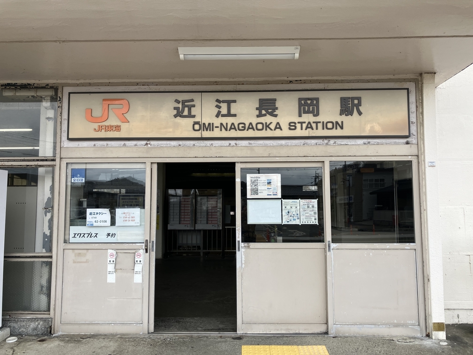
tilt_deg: +4.8
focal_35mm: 28
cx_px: 236
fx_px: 383
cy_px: 178
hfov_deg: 63.4
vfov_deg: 49.7
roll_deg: -0.1
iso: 32
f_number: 1.8
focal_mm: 3.99
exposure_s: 1/496
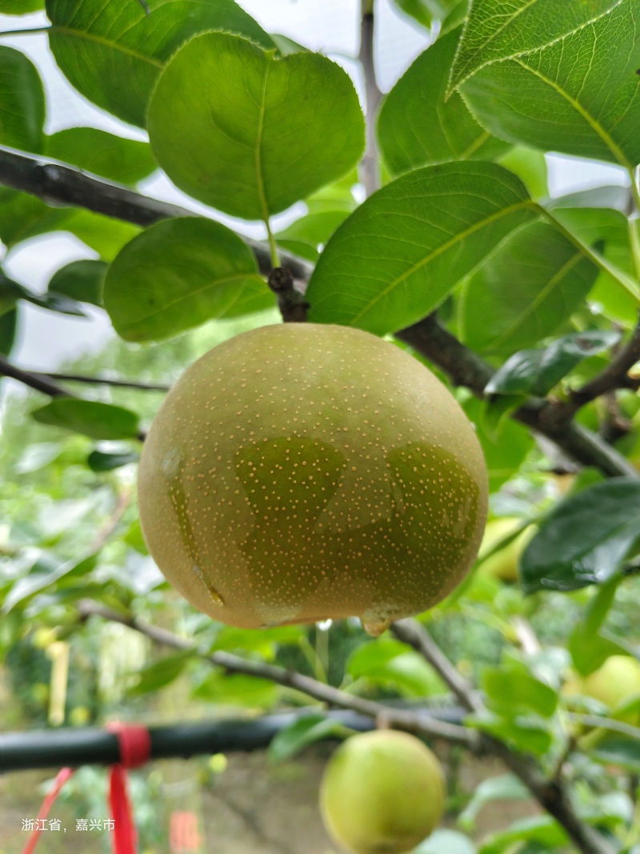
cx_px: 320
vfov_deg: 69.4
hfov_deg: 54.9
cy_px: 427
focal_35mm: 25
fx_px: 616
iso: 1259
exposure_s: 1/60
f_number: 1.79
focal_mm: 4.84
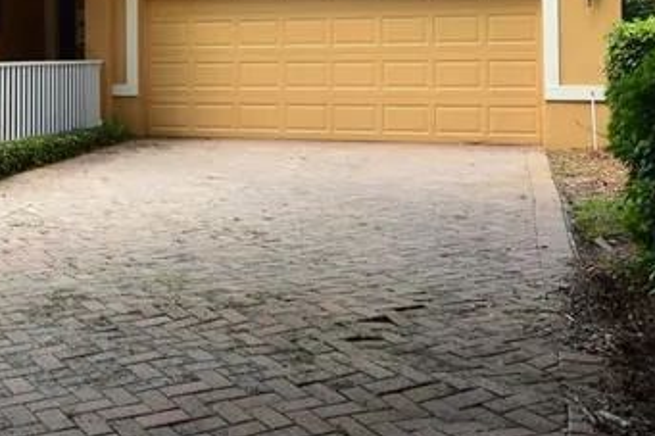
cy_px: 27
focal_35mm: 54
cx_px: 75
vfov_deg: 24.2
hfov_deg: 34.9
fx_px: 982
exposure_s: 1/200
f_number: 4
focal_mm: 6.7
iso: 160
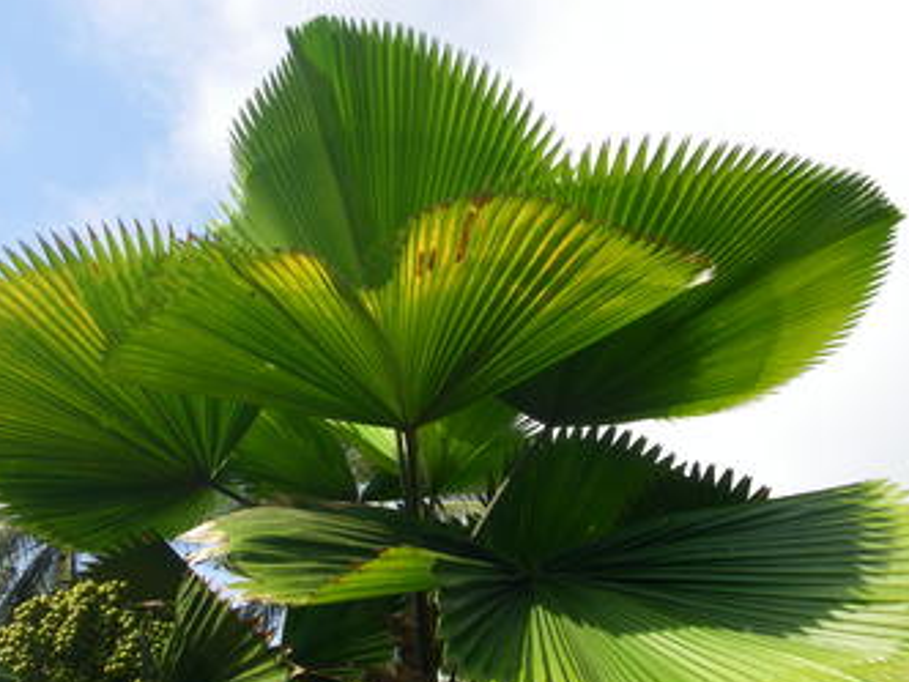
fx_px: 1392
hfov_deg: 36.1
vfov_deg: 27.5
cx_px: 383
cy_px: 345
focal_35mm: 53
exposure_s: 1/125
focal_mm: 7.3
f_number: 6.8
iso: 64
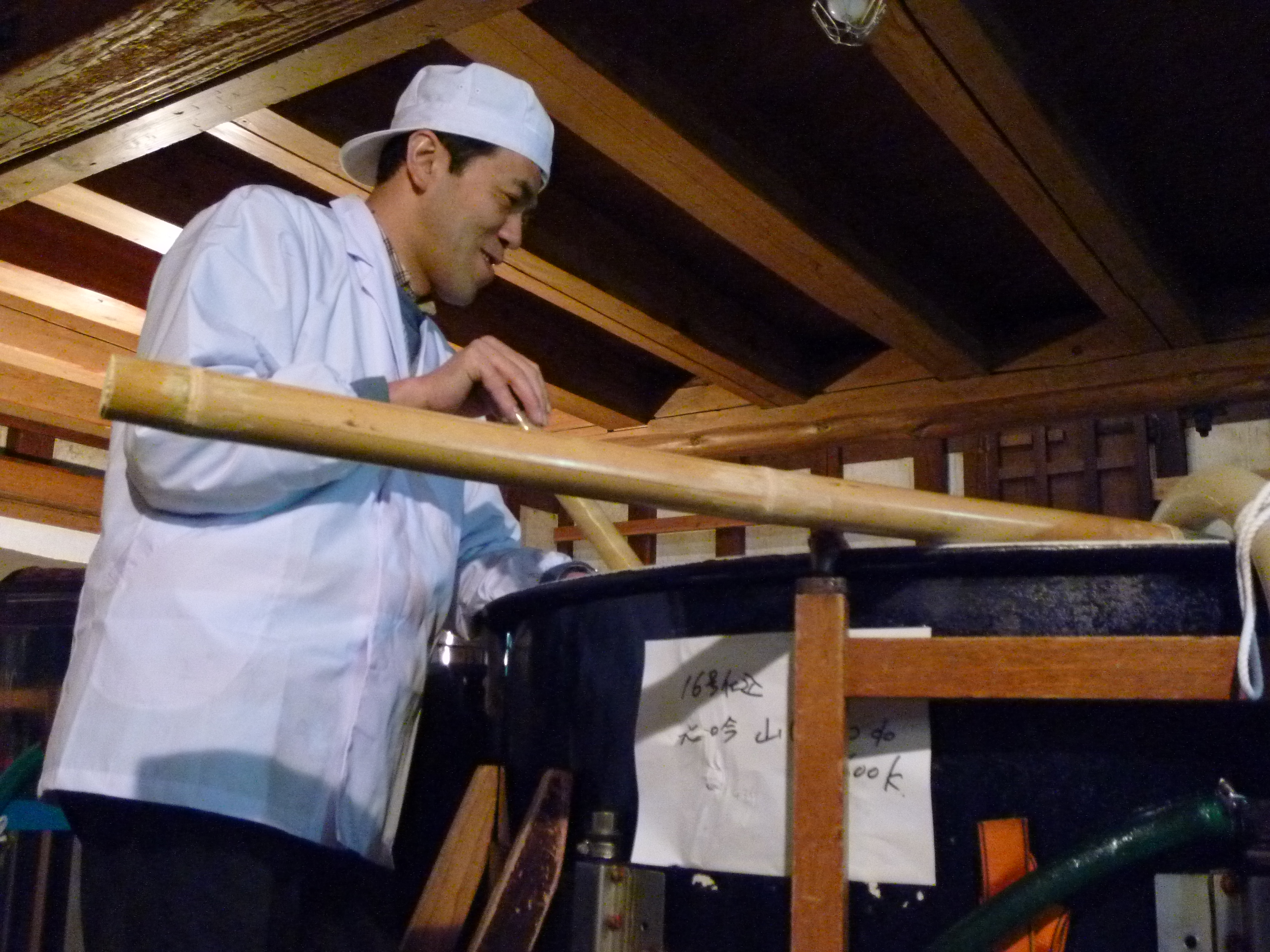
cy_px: 476
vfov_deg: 41.8
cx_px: 635
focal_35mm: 34
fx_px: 1247
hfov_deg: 54.0
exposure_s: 1/8
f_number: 2.8
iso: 800
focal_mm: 6.1
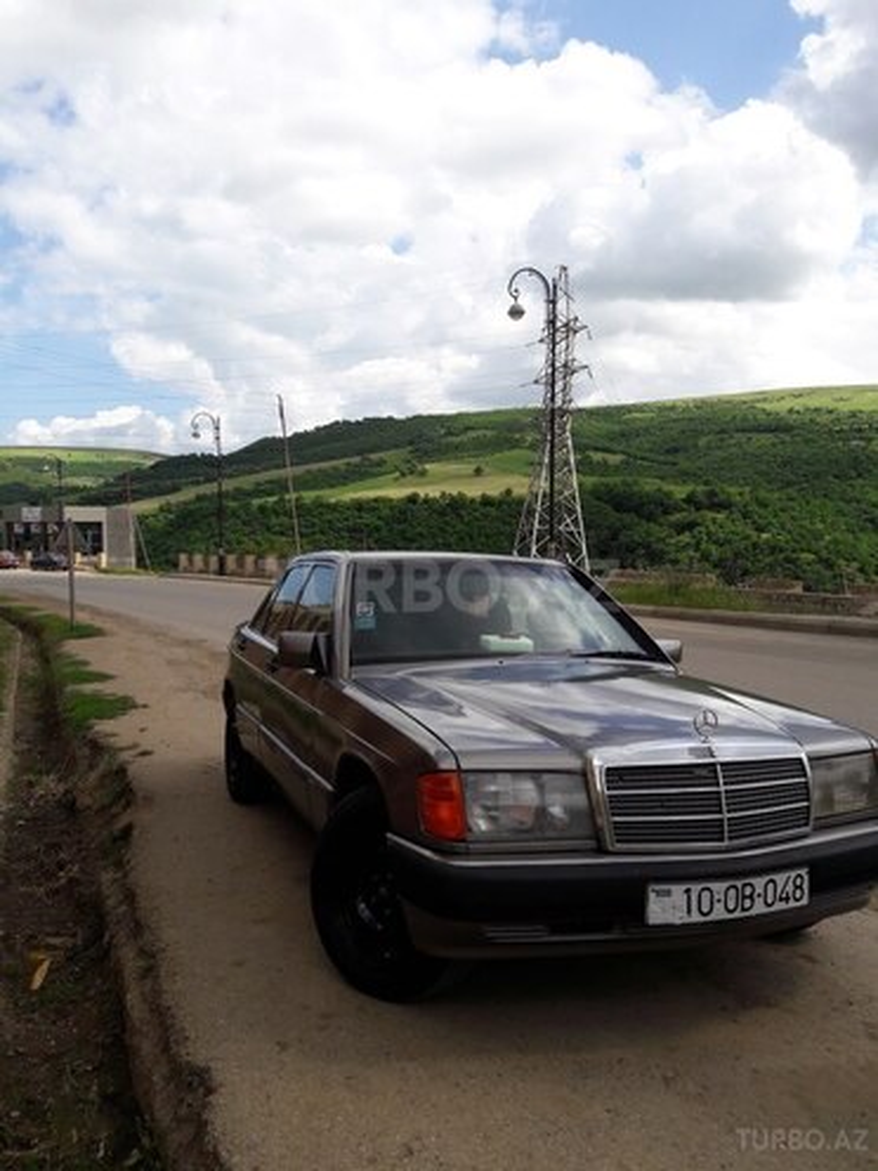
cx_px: 439
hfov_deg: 49.7
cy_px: 586
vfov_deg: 63.4
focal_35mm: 28
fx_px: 947
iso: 40
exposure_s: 1/1284
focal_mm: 3.7
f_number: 1.9
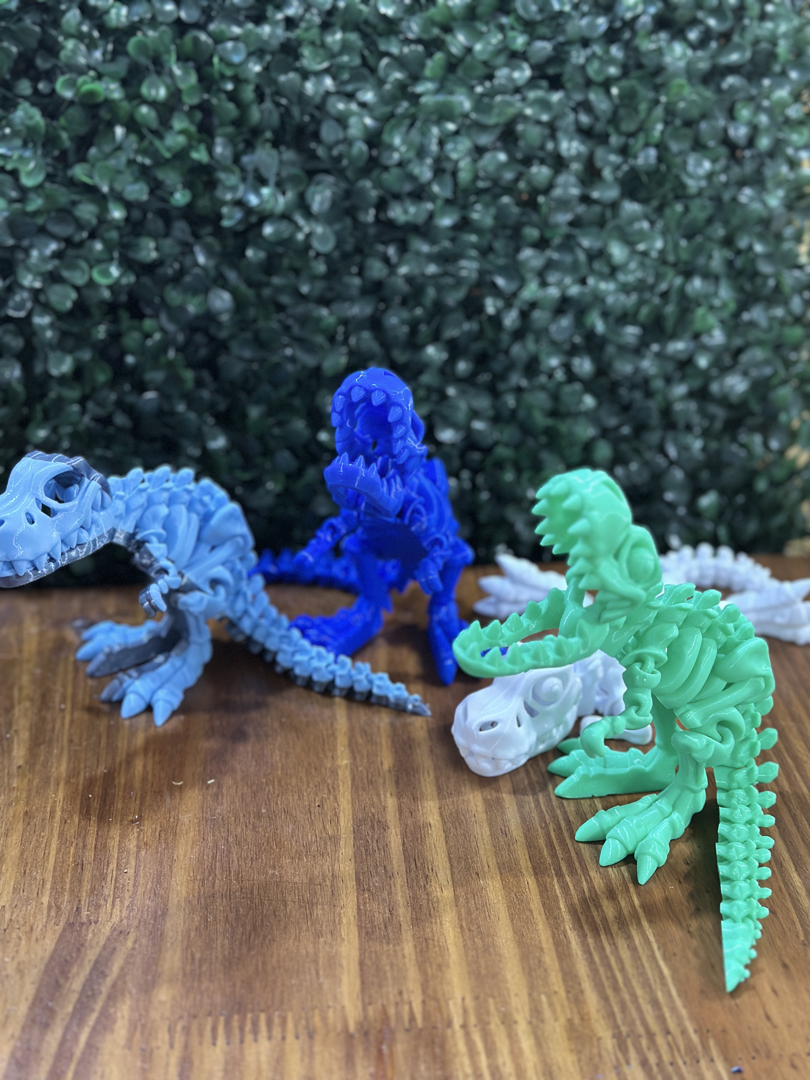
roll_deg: -0.2
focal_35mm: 48
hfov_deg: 30.3
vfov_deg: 39.7
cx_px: 405
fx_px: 1498
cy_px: 540
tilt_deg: -27.5
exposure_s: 1/33
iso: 500
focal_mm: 6.86
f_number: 1.78
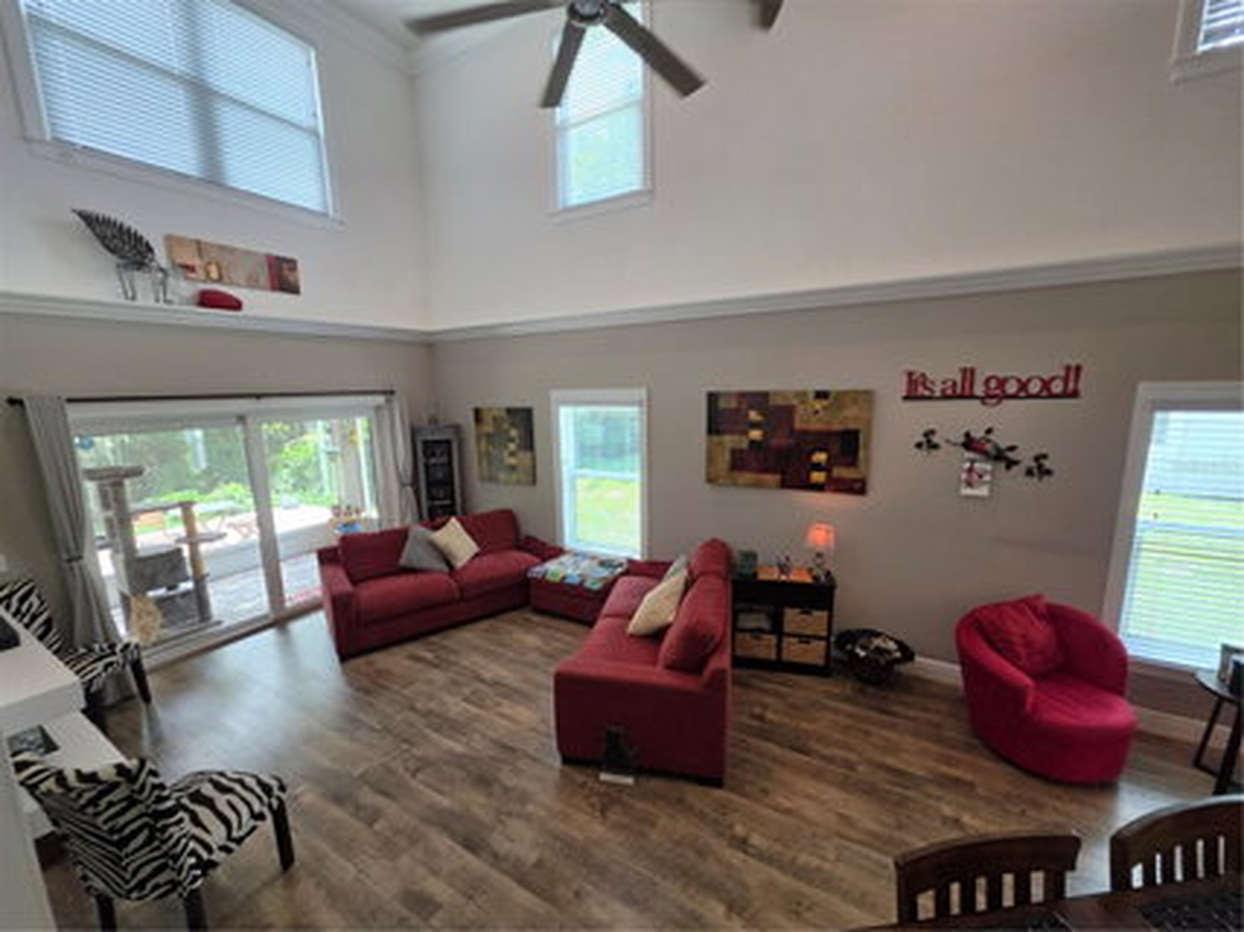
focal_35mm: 13
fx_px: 467
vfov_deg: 89.9
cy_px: 466
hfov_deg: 106.2
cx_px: 622
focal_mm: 2.2
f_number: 1.9
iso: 100
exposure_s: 1/120
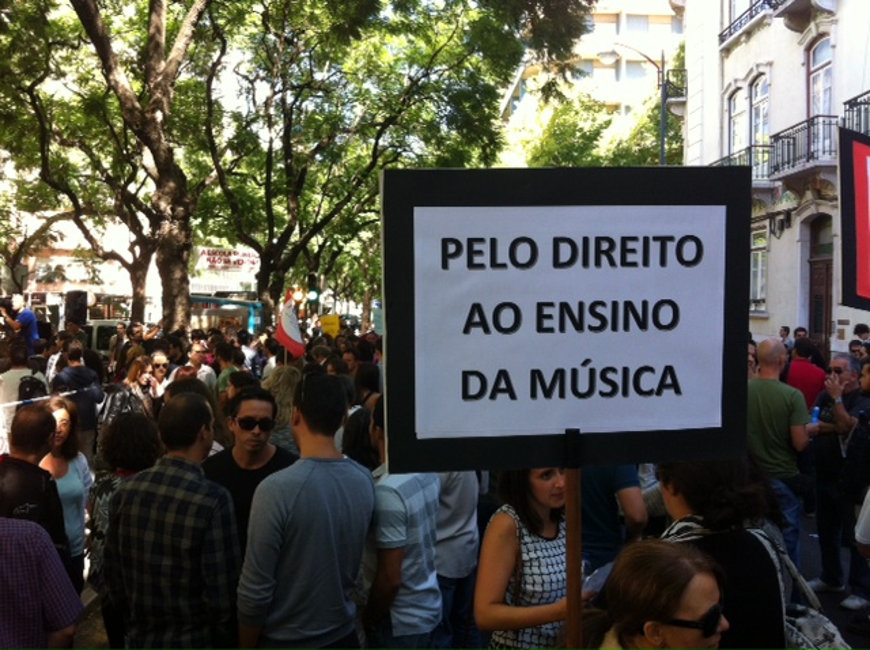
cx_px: 435
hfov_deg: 52.7
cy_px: 325
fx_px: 878
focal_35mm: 35
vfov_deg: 40.6
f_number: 2.8
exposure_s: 1/100
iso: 100
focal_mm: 3.85
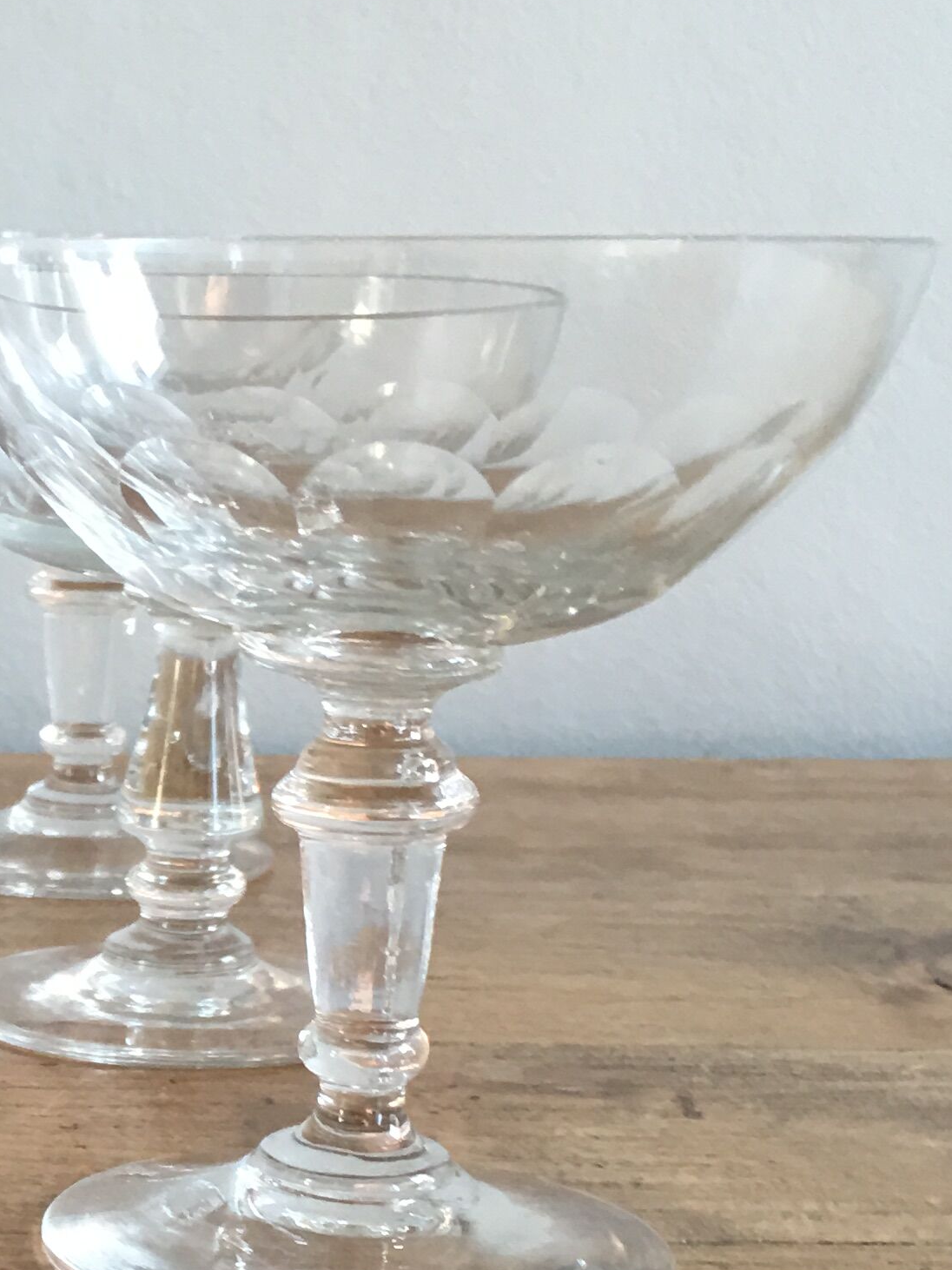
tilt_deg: -15.6
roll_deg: +0.7
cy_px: 1113
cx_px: -219
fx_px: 2934
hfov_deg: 17.5
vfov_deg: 23.8
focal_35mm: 80
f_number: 2.2
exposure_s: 1/17
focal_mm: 4.15
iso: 40
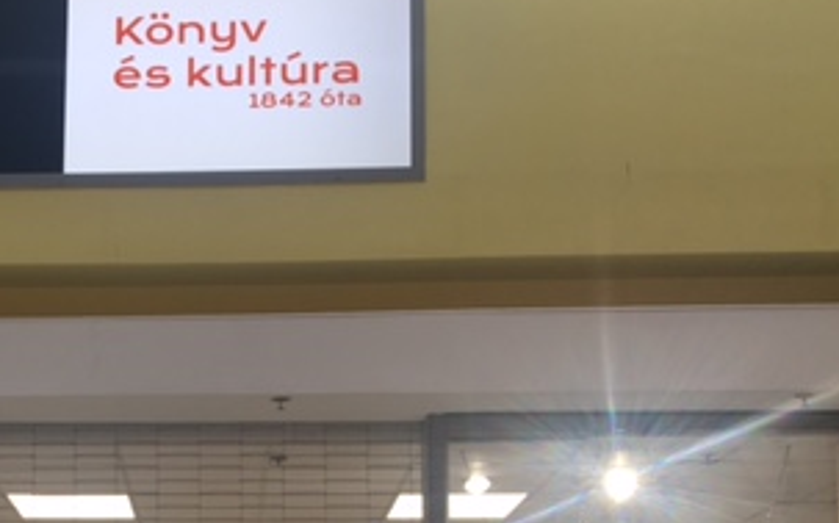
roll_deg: -0.5
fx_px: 1485
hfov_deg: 30.3
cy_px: 578
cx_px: 105
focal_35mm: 65
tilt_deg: +10.2
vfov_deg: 19.2
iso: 25
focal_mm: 4.15
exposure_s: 1/50
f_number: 2.2
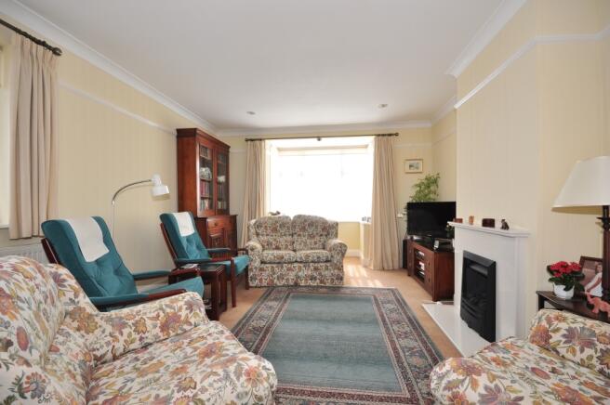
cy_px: 202
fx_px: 254
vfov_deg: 77.2
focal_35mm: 15
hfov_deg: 100.4
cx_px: 305
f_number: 9
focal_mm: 10
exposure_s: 1/25
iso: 200
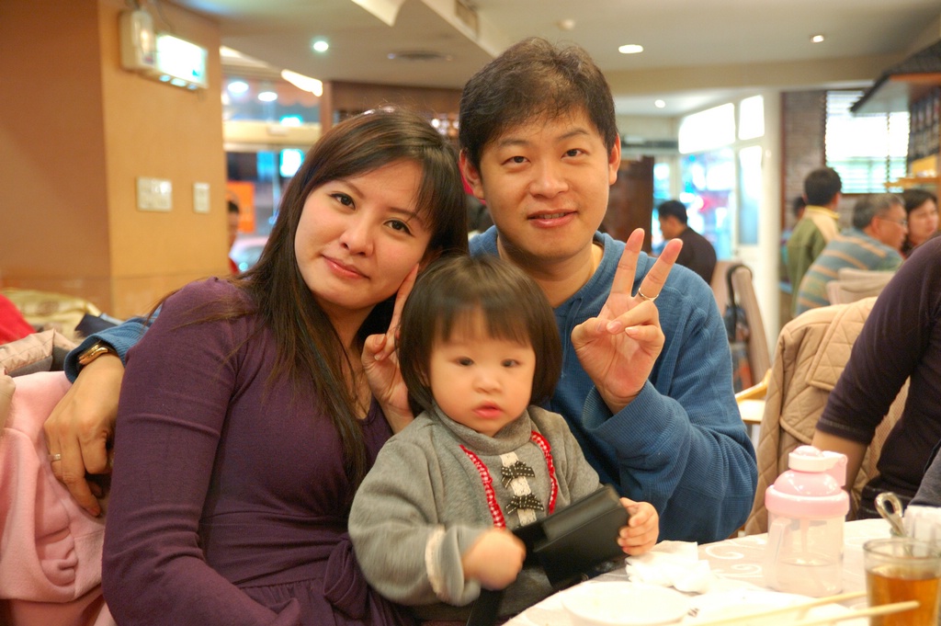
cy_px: 313
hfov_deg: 43.6
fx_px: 1175
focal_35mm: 45
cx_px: 470
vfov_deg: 29.8
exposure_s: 1/10
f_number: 2.8
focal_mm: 30
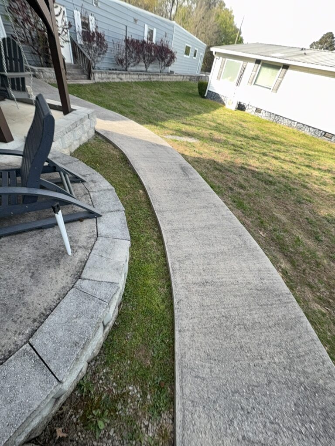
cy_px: 223
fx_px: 181
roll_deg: -13.1
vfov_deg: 102.1
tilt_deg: -44.3
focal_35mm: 14
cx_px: 168
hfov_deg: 85.7
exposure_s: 1/108
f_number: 2.2
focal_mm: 2.22
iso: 16
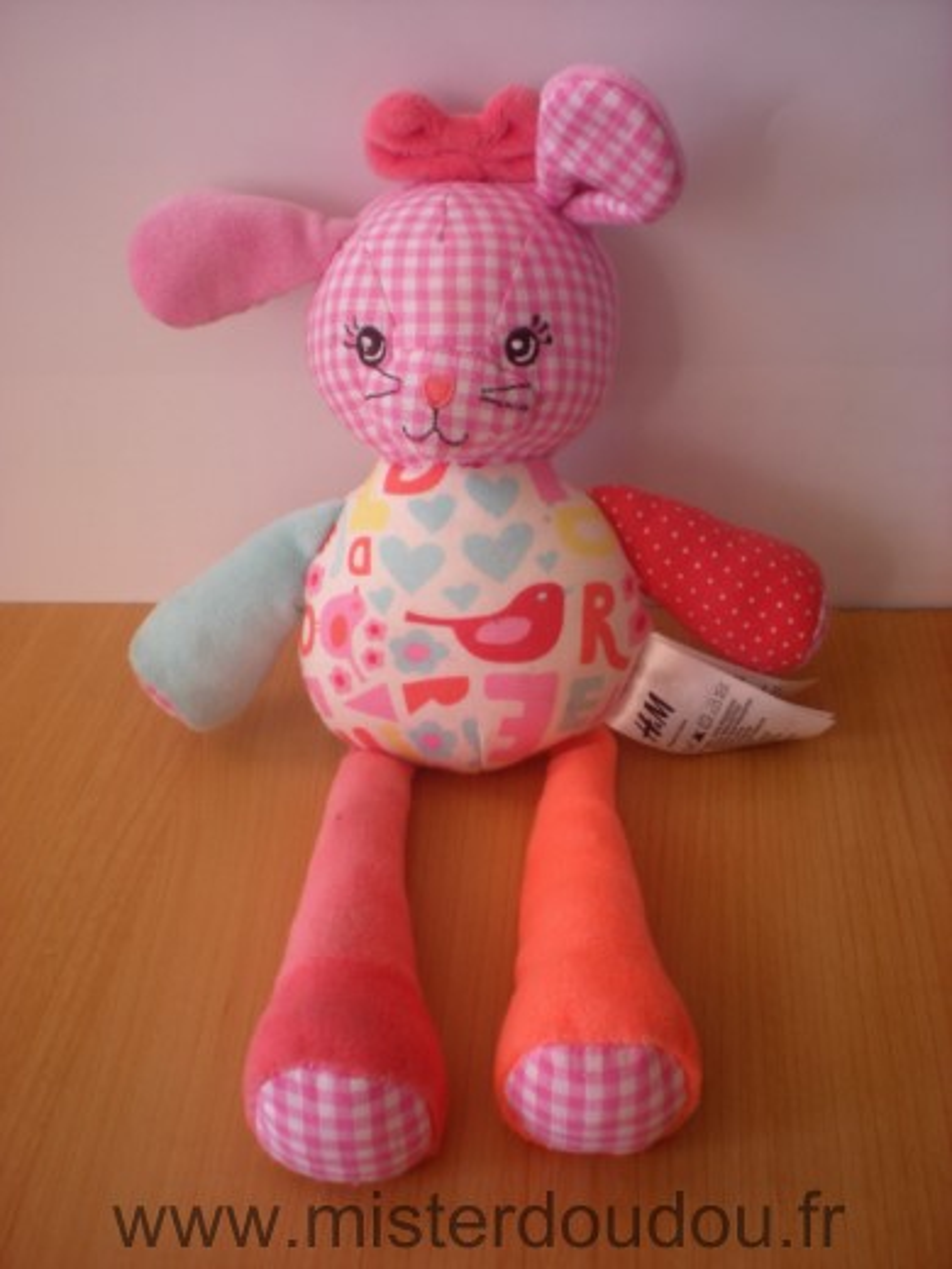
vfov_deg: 49.0
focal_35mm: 38
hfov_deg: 37.7
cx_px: 476
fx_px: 1393
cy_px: 634
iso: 64
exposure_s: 1/54.7
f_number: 3.1
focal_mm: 6.3
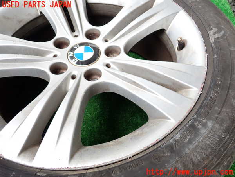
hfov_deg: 60.0
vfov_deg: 46.8
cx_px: 118
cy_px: 88
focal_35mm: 30
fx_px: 204
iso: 100
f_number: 2.3
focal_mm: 5.4
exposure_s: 1/125
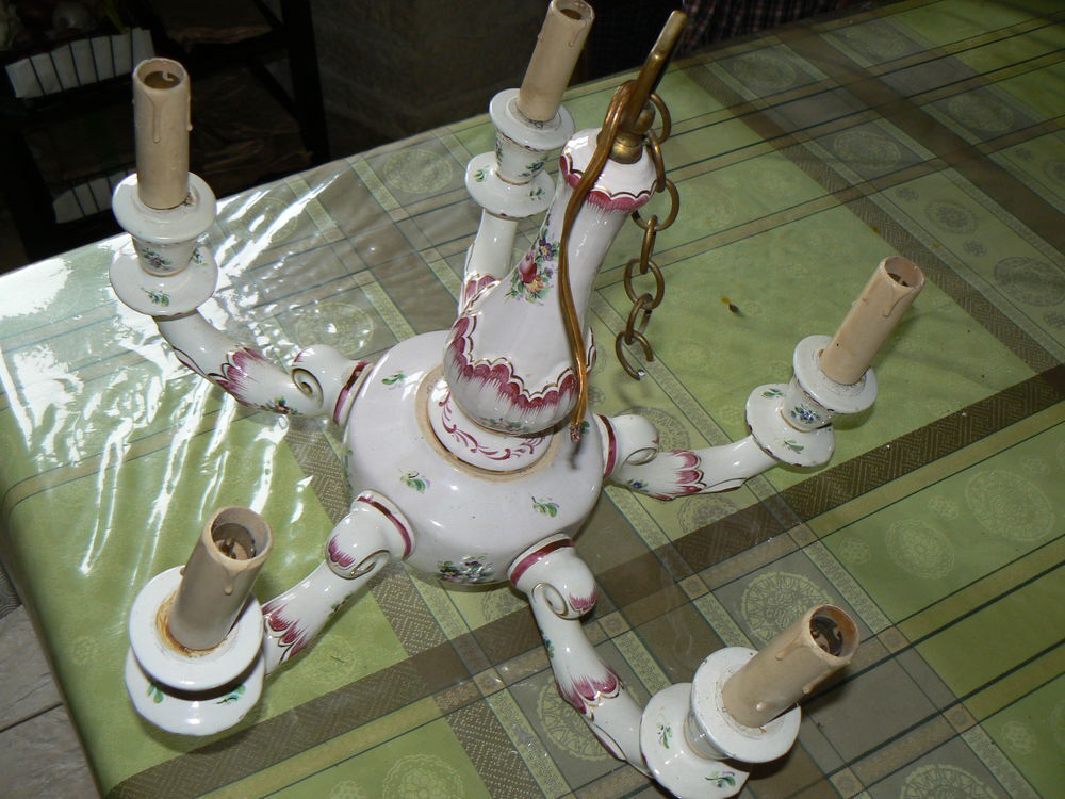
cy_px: 400
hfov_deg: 51.4
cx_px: 532
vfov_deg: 39.7
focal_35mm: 36
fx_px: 1108
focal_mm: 6
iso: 100
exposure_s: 1/30
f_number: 2.8
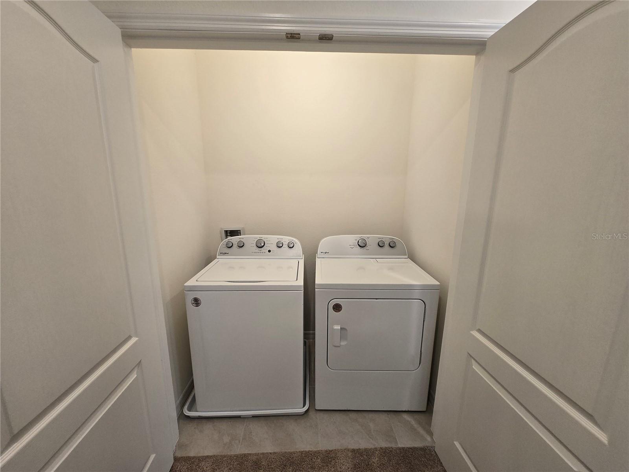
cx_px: 314
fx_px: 236
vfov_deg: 89.9
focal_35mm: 13
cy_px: 236
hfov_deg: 106.2
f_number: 2.2
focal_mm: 1.7
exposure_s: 1/60
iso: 80
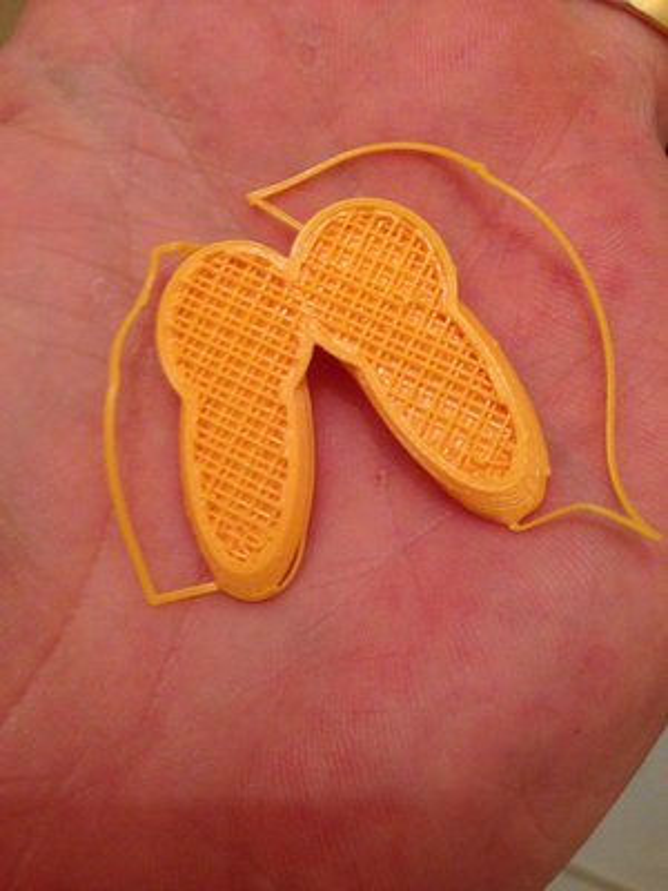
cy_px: 446
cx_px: 334
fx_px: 849
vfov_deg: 55.4
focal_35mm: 33
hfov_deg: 42.9
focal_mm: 4.12
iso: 250
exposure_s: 1/20
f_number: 2.4
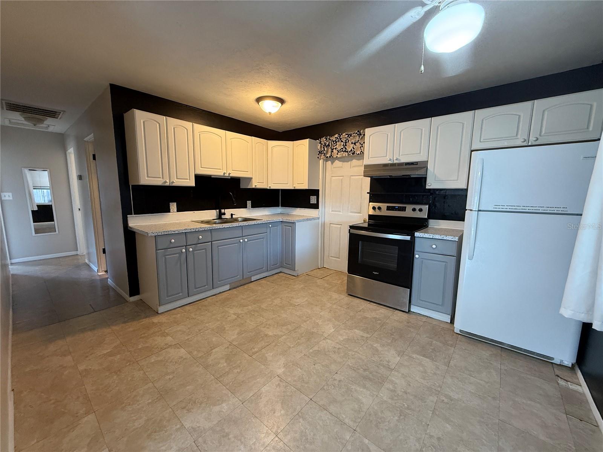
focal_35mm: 14
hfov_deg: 102.1
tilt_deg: -7.7
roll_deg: +0.0
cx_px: 302
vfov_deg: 85.7
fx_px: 244
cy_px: 226
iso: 250
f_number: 2.2
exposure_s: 1/60
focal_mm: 2.22
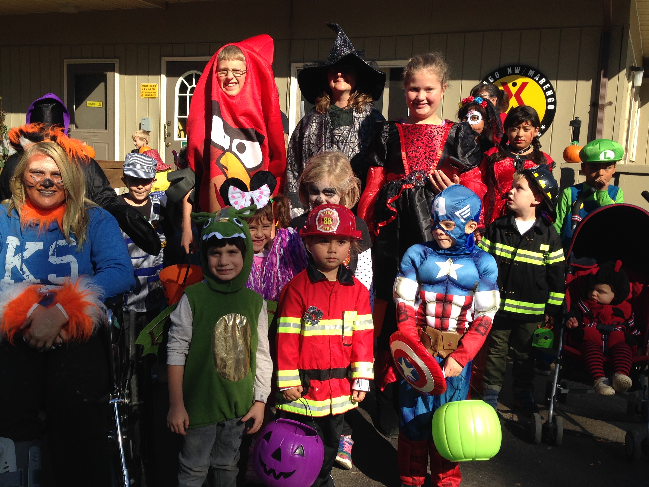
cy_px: 244
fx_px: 750
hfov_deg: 46.7
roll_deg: -3.1
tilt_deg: -7.9
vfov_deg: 36.0
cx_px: 293
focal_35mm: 40
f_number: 2.4
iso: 50
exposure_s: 1/1323
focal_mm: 4.12
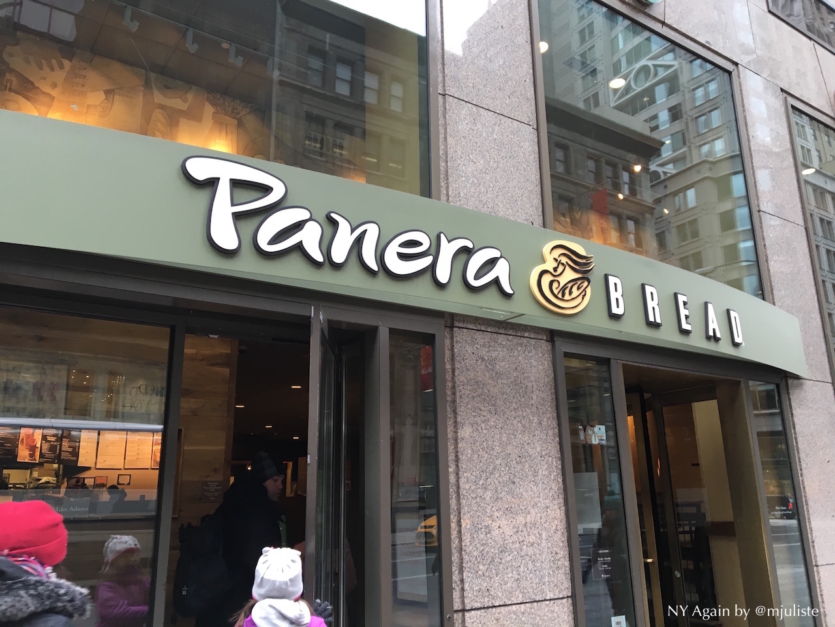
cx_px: 418
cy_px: 314
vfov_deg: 48.2
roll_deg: +1.6
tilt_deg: +18.1
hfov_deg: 61.7
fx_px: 700
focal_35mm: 29
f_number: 2.2
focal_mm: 4.15
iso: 25
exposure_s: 1/30
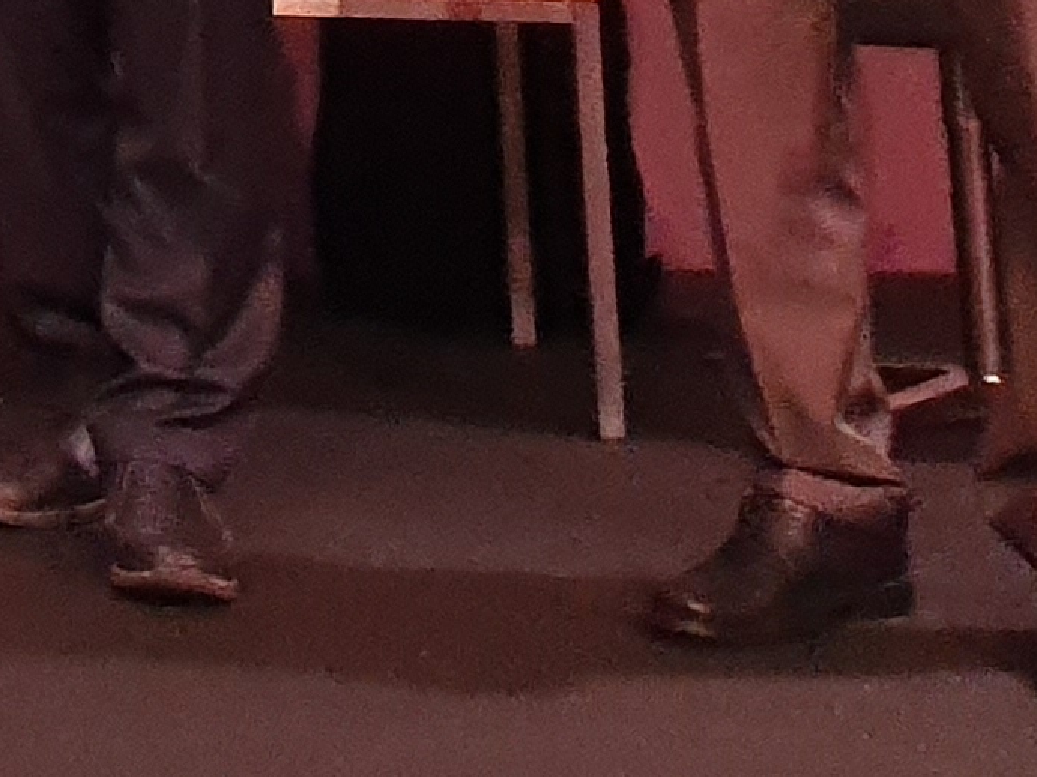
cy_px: -1268
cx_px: -1350
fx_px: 4552
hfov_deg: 11.2
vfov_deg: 8.6
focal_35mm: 152
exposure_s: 1/100
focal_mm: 4.32
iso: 320
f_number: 2.4
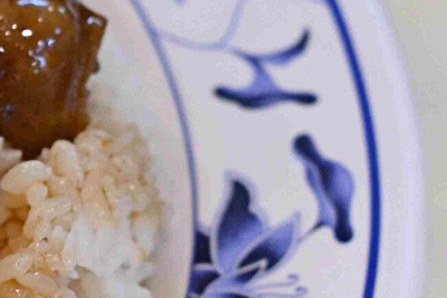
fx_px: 3676
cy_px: 182
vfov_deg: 4.6
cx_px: -337
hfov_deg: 6.8
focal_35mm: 296
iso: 640
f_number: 3.2
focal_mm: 50
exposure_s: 1/200
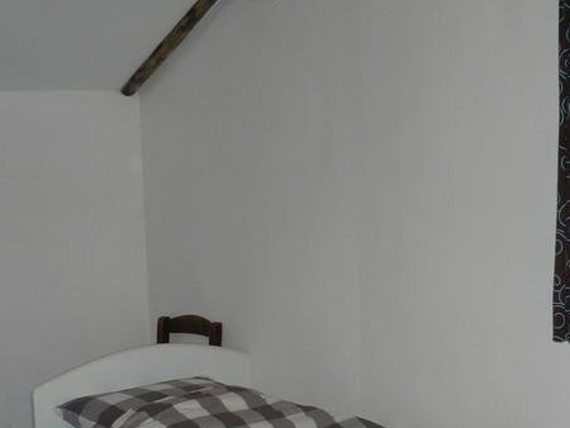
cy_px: 275
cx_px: 343
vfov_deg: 22.9
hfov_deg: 30.2
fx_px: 1054
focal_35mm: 64
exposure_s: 1/30
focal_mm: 6
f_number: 2.8
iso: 100
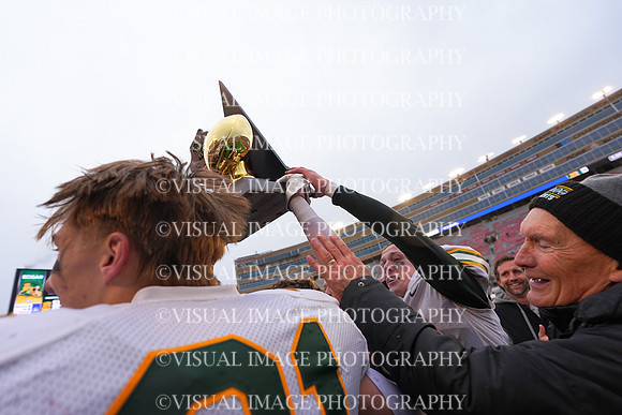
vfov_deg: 73.8
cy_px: 208
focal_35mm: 16
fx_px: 276
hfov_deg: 96.7
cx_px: 311
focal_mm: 16
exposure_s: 1/800
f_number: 4
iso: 320
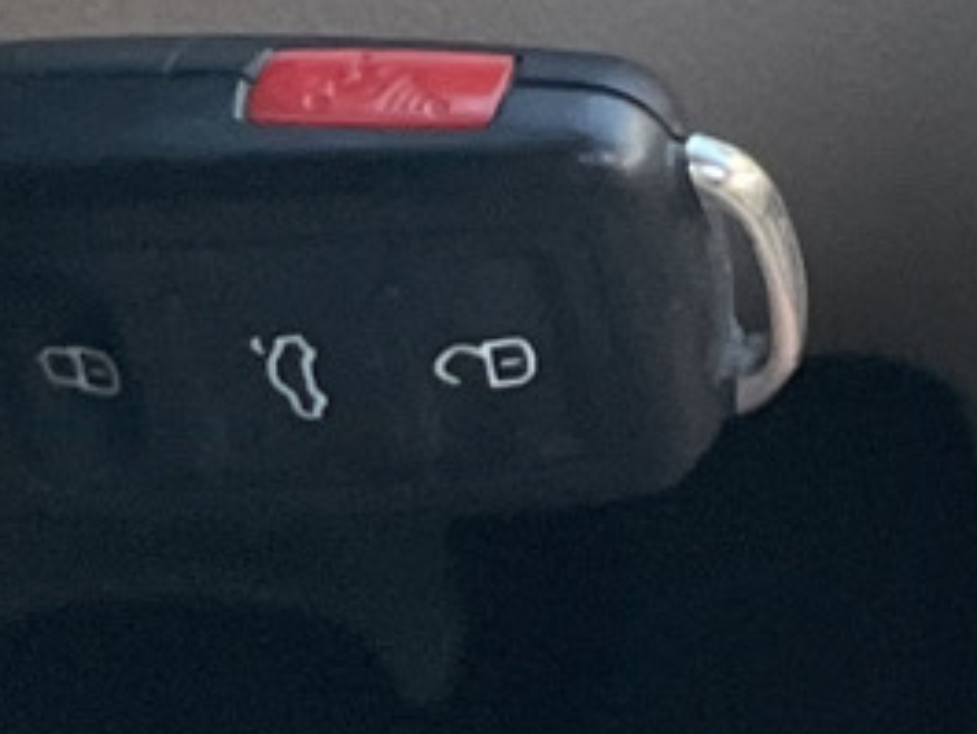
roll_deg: -4.3
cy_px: -756
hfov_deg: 9.0
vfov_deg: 7.3
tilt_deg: -28.0
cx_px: 2459
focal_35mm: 196
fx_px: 5534
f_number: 1.6
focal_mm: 4.2
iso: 100
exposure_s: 1/121
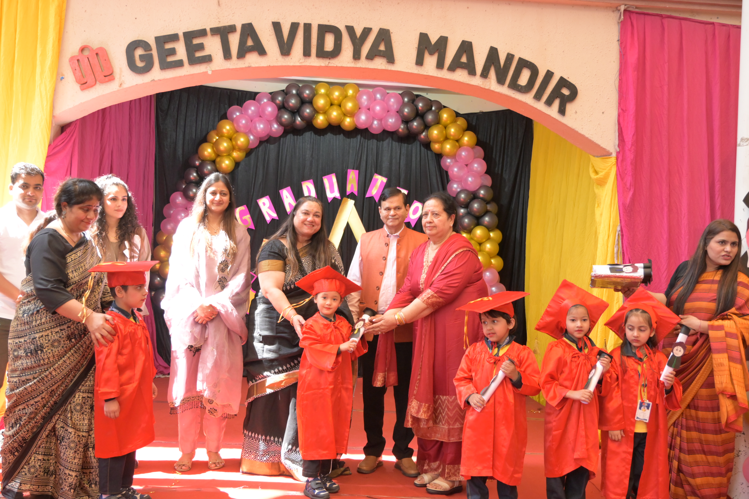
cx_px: 374
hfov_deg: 54.1
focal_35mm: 35
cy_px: 250
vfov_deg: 37.6
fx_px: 733
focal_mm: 23.5
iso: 2000
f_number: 3.8
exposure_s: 1/320
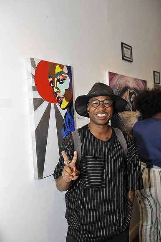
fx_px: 195
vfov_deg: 63.7
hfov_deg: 44.9
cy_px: 121
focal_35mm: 29
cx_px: 80
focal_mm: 29
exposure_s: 1/200
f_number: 4.5
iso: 200
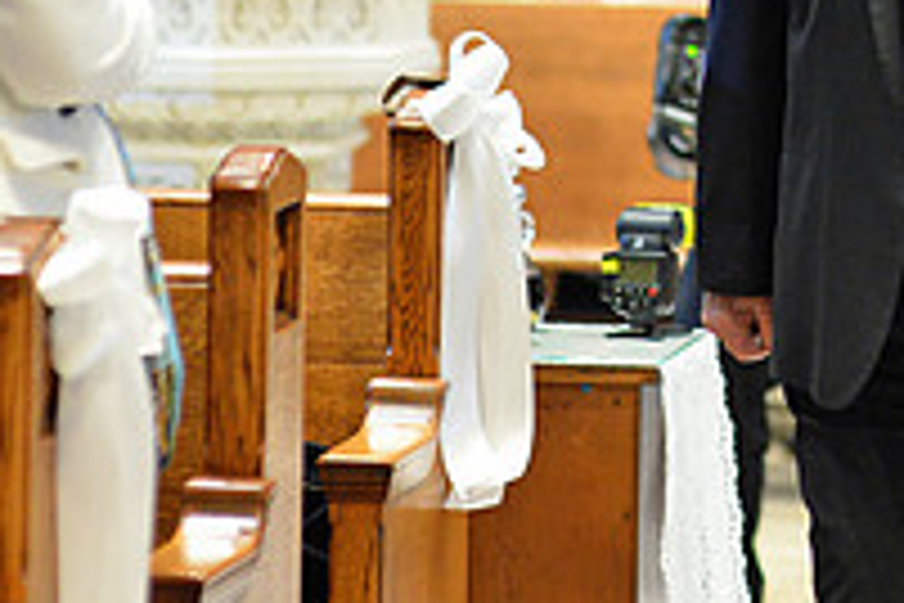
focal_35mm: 245
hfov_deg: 8.3
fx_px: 6152
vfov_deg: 5.6
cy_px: -238
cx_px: 1079
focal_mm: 85
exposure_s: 1/250
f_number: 2.2
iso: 3200
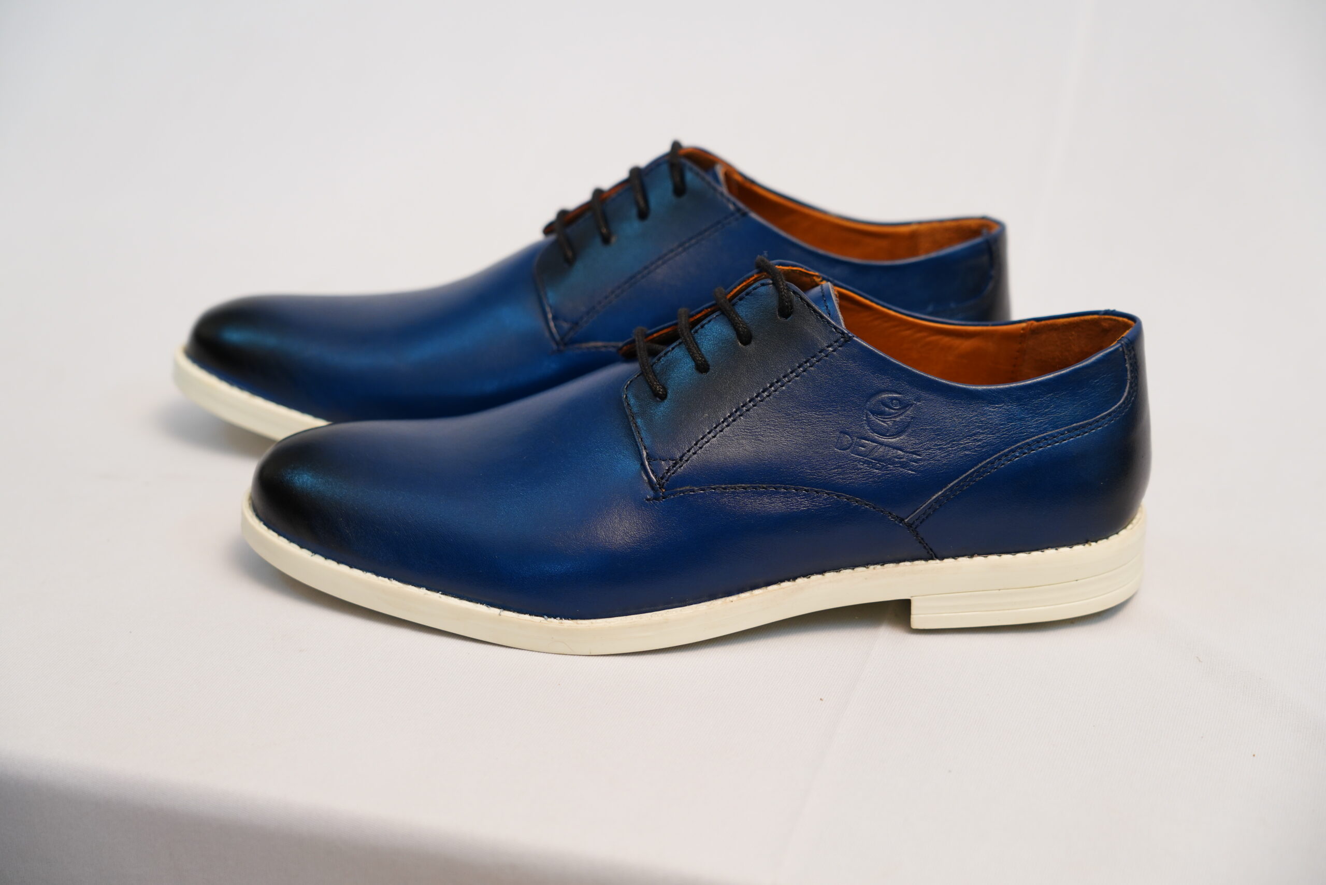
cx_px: 663
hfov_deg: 26.3
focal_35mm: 77
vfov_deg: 17.7
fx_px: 2837
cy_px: 442
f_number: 5
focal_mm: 77
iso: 640
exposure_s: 1/125
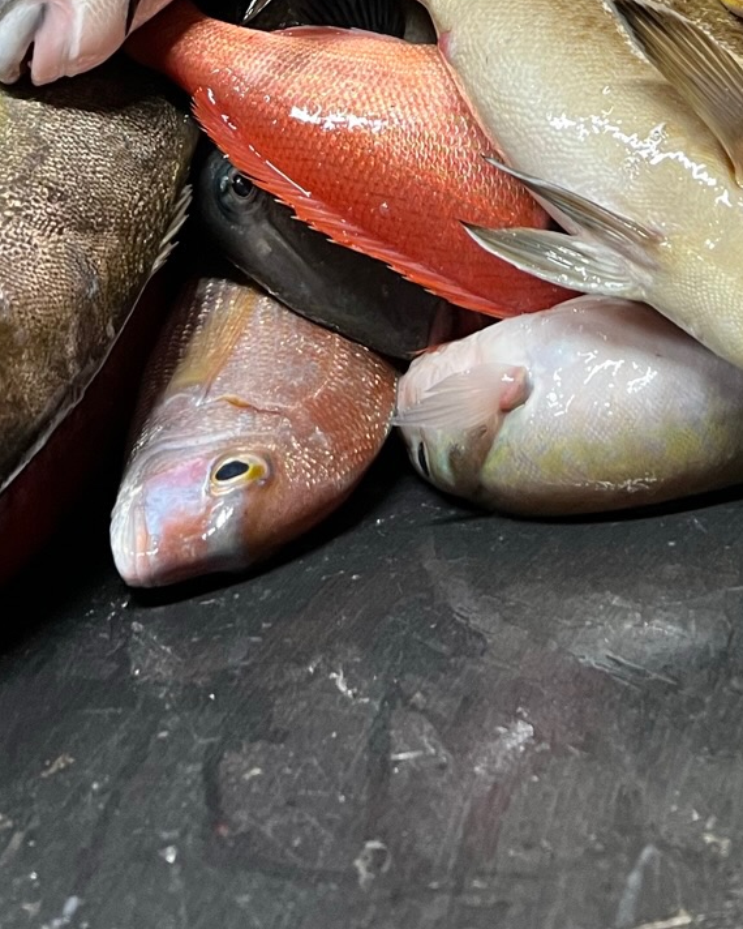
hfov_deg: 20.9
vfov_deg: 22.7
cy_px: -343
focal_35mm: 73
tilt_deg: -61.8
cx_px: 478
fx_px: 2006
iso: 160
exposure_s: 1/60
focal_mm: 5.7
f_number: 1.5
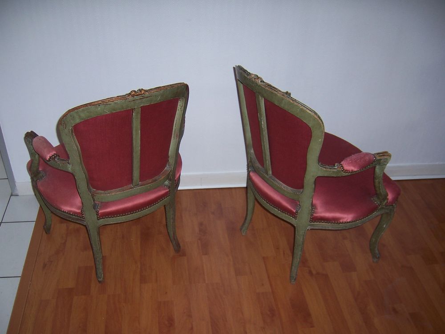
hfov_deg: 51.4
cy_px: 167
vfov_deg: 39.7
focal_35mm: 36
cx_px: 222
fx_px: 463
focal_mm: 6.2
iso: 80
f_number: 2.8
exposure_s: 1/60
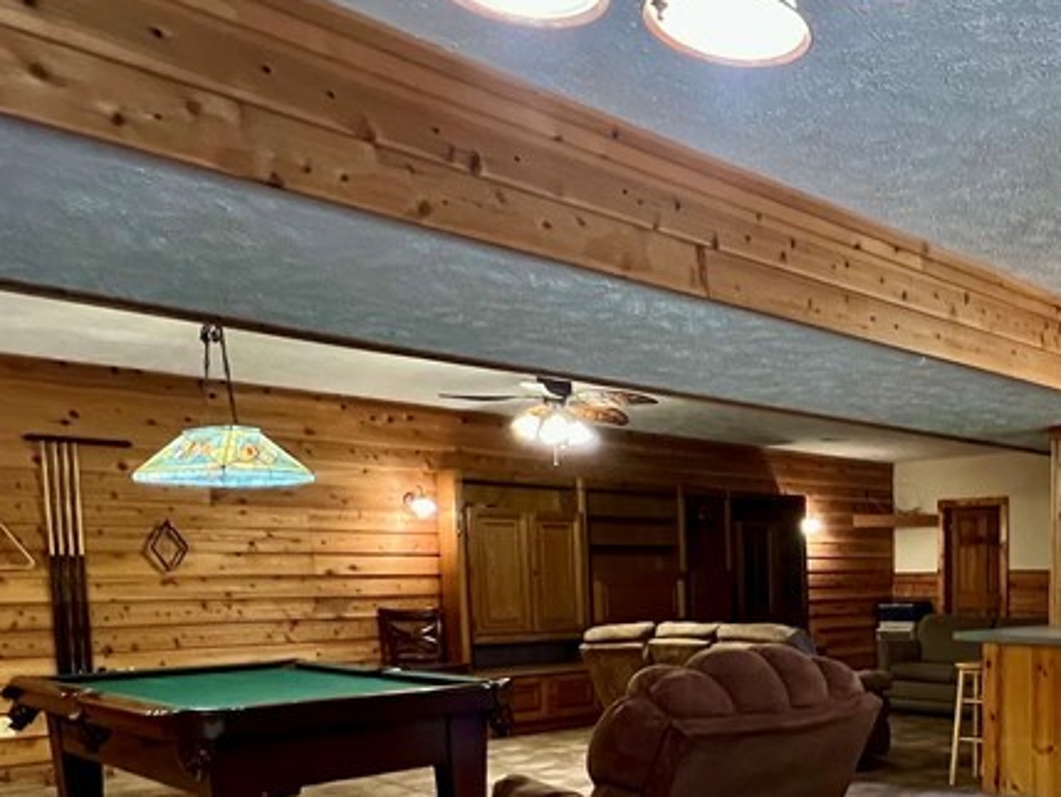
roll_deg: +0.5
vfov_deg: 42.9
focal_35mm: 31
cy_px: 663
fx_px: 950
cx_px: 950
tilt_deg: -5.1
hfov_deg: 51.7
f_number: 1.8
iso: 640
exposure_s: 1/60
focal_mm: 1.57
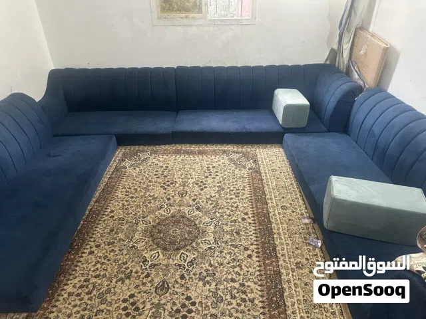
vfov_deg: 56.8
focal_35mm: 24
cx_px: 213
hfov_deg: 71.6
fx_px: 295
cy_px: 160
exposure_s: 1/50
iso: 640
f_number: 1.78
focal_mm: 6.86
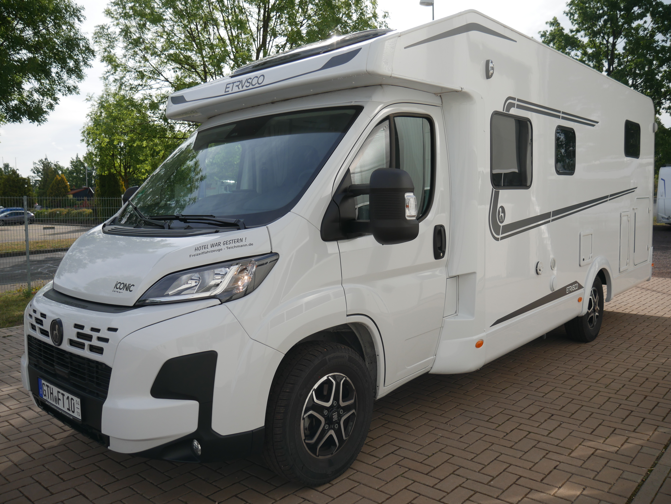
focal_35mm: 28
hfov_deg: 63.4
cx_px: 336
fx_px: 543
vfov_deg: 49.8
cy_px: 252
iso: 200
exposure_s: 1/2000
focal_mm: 14
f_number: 3.5
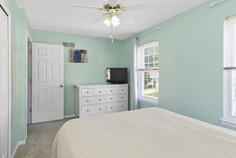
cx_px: 112
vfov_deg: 62.0
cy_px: 77
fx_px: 131
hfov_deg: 83.9
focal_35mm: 20
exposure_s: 1/40
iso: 400
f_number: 8
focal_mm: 17
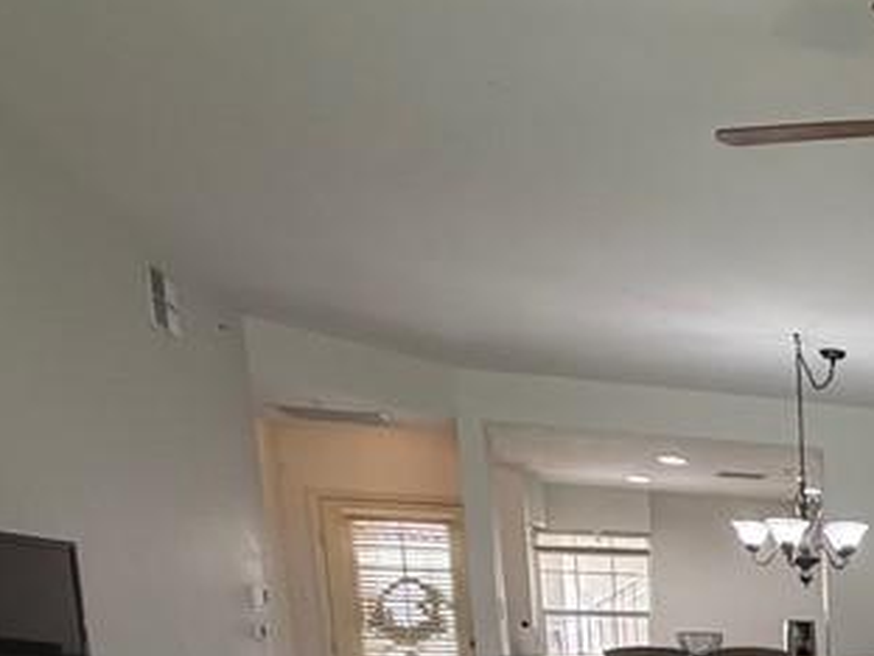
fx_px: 1161
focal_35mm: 46
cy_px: 821
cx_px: 1160
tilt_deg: -10.5
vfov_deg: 27.1
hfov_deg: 31.1
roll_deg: -0.6
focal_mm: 2.22
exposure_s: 1/120
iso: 250
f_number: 2.2
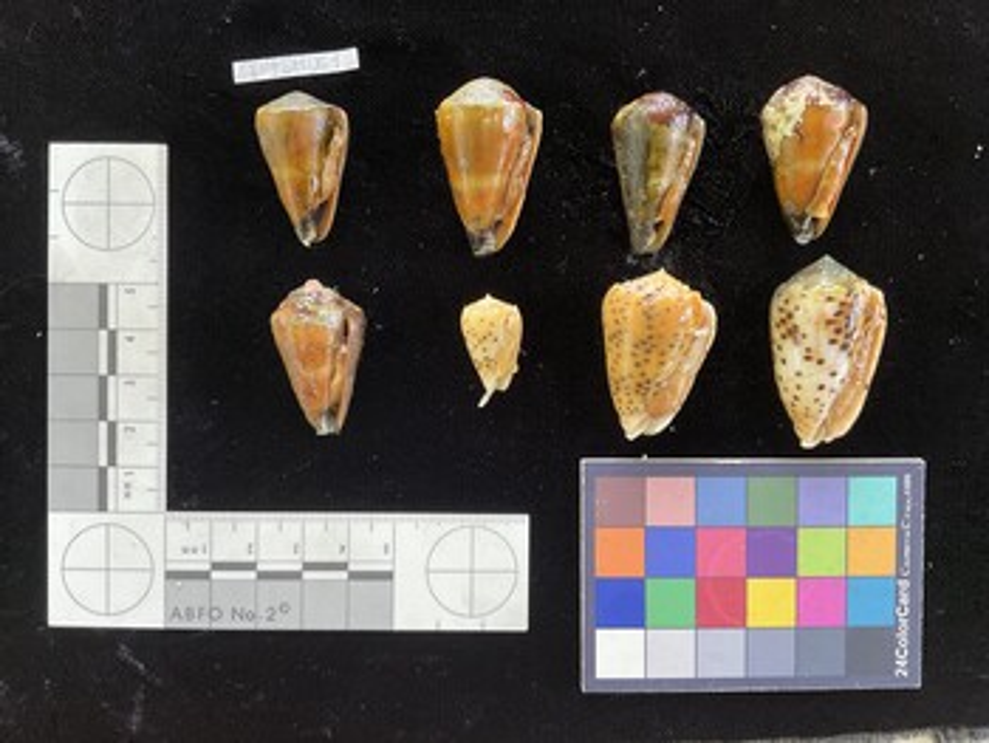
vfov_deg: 48.3
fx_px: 829
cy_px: 372
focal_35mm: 29
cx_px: 494
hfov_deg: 61.6
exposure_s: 1/50
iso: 80
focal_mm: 3
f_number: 1.8
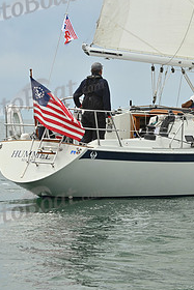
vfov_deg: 14.1
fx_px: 1171
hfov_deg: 9.4
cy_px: 139
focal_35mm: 145
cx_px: 159
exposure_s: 1/800
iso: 320
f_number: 10
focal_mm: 70
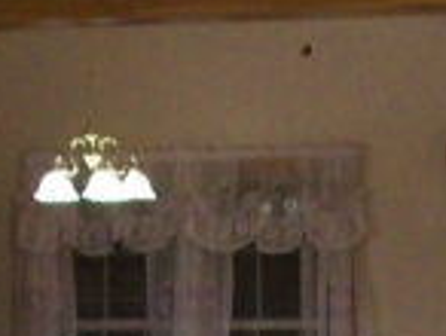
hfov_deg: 10.0
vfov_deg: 7.3
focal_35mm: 197
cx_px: 275
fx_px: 2542
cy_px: 611
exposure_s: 1/20
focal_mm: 6
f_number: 2.7
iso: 160
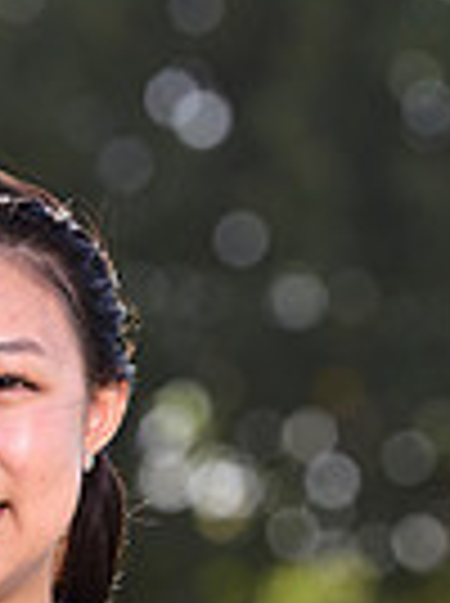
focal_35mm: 751
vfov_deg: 2.6
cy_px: 954
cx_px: -61
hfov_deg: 2.0
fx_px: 13059
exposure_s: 1/200
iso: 100
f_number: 5.6
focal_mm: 180
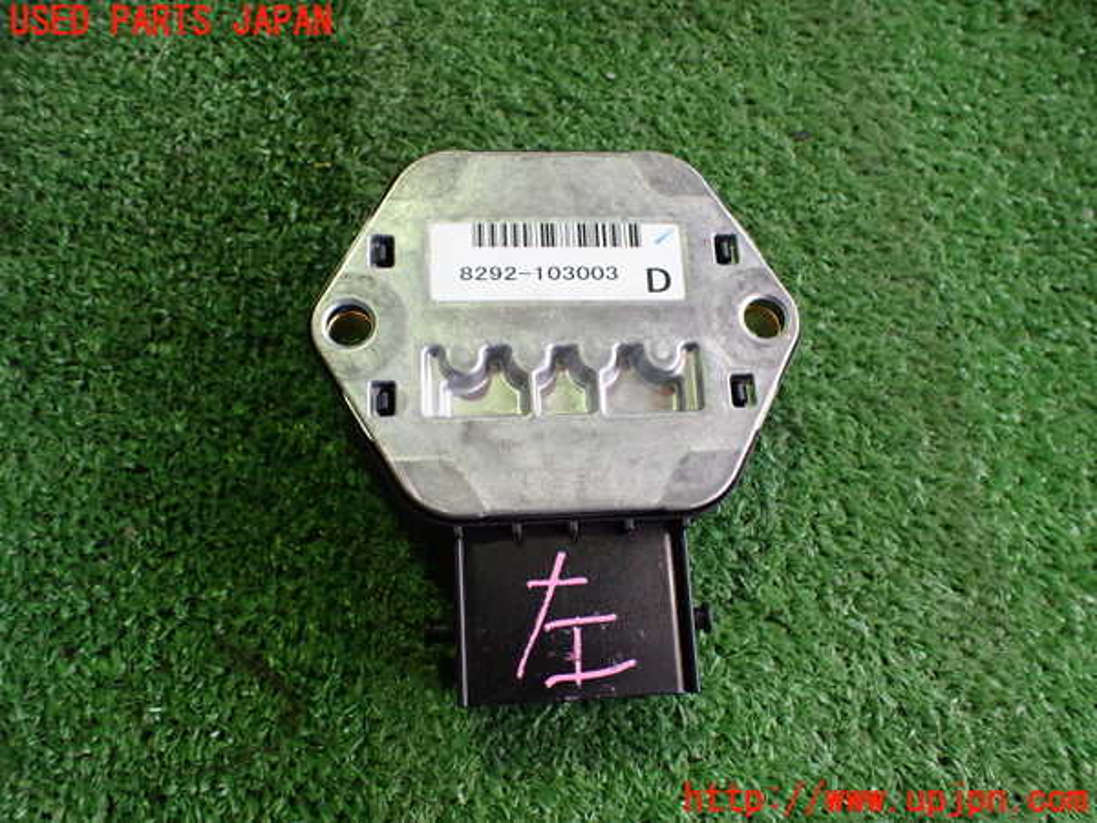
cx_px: 548
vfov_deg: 46.8
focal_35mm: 30
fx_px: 951
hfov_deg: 60.0
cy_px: 412
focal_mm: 5.4
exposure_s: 1/125
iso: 640
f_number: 2.3
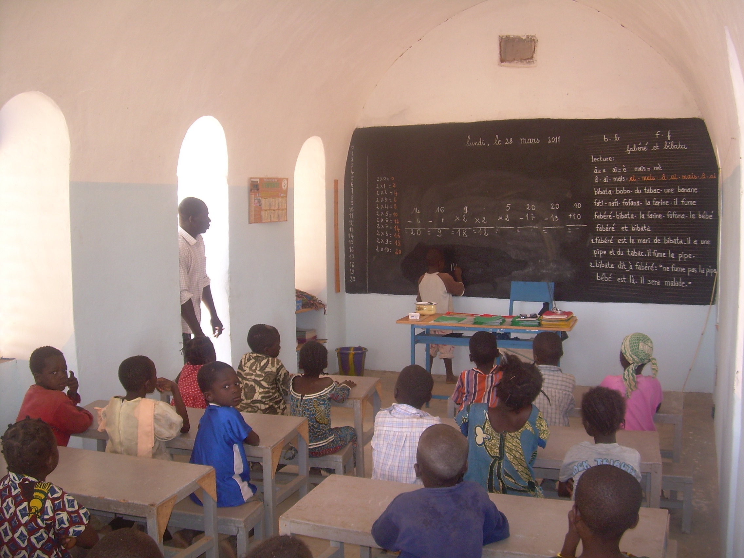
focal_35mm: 38
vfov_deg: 37.7
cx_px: 372
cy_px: 279
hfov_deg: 49.0
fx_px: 817
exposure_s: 1/30
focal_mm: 6.3
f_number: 2.8
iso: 50
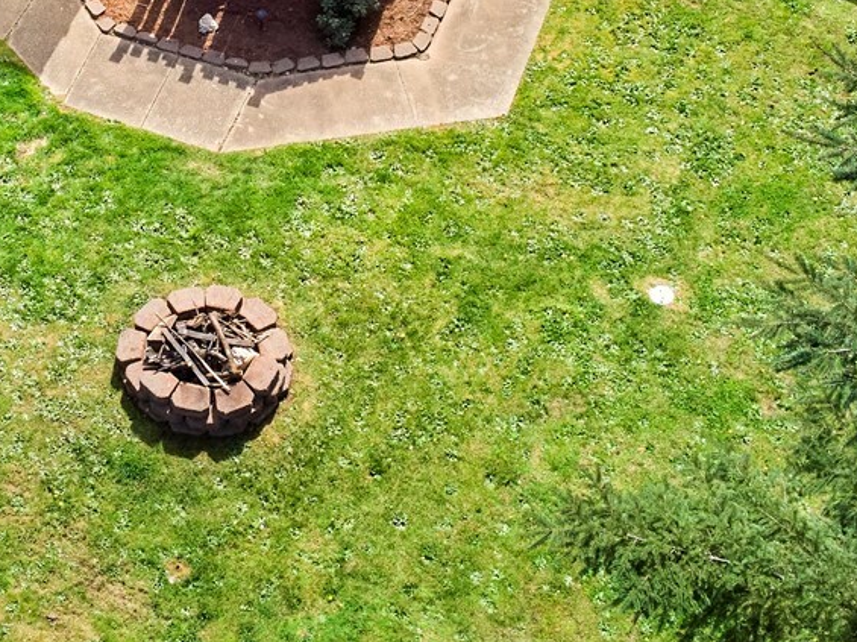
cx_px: 246
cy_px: 33
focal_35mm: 68
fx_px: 1682
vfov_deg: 21.0
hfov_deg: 28.3
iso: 100
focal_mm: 4.5
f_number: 2.8
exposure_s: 1/488
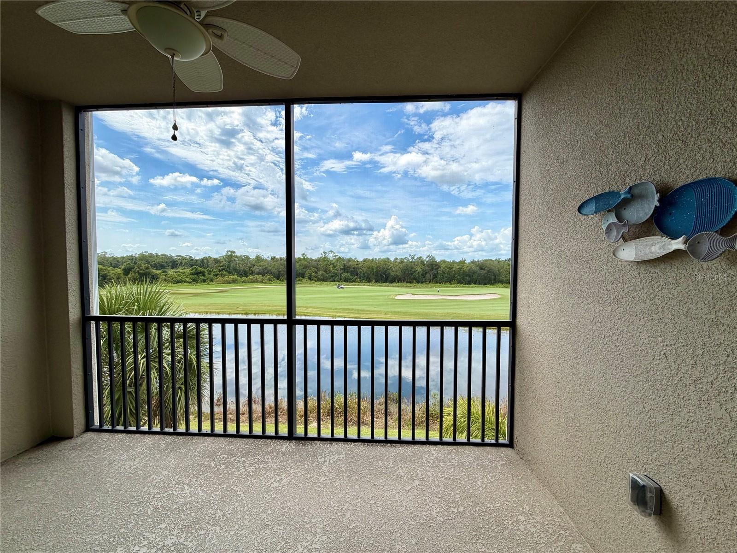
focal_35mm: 14
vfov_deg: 85.7
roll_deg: -0.8
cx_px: 368
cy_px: 276
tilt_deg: -2.0
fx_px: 298
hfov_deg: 102.1
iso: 25
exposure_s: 1/770
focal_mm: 2.22
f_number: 2.2
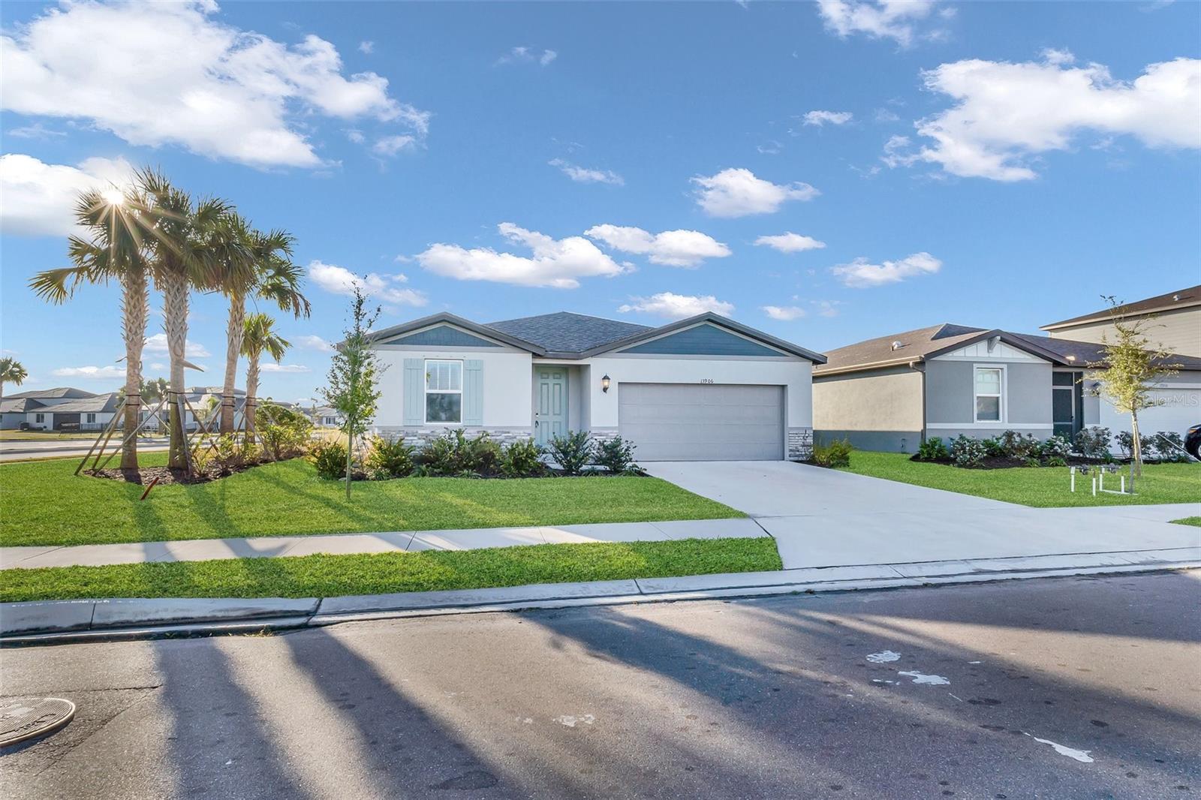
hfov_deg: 85.4
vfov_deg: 63.2
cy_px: 400
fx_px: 650
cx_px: 600
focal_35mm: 20
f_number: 16
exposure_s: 1/200
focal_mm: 13
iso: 100
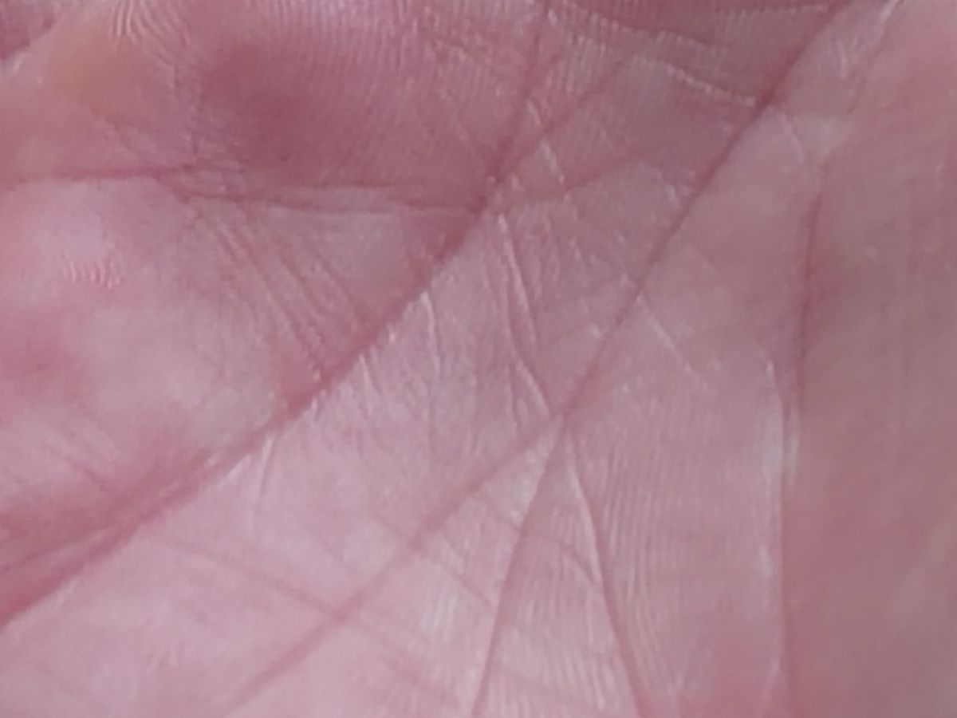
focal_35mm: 230
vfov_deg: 6.5
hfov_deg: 8.6
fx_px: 6359
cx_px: 478
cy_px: 359
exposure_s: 1/100
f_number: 1.9
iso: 1203
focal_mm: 5.52
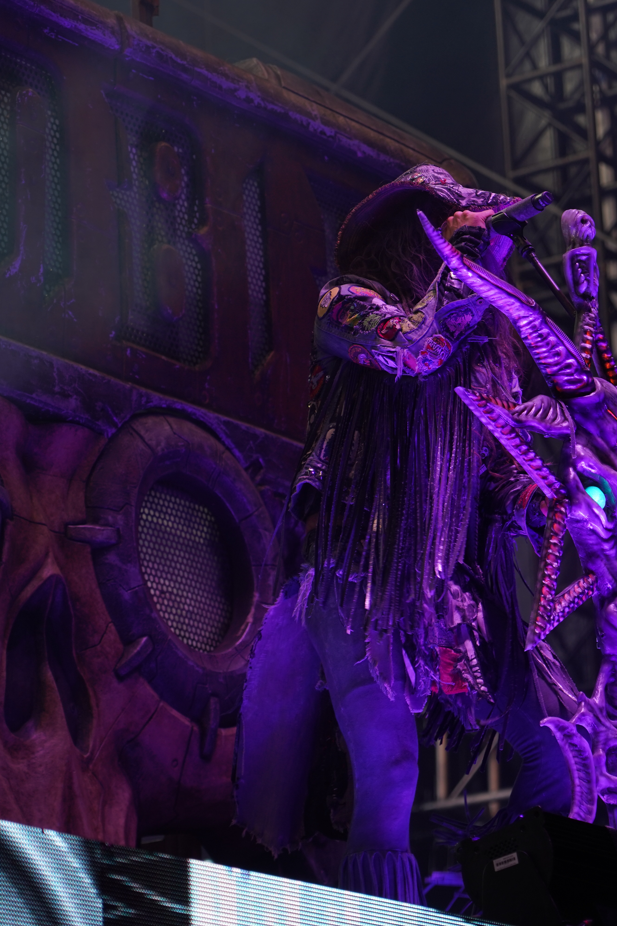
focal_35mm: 158
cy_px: 462
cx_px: 491
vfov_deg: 13.0
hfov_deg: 8.7
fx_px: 4062
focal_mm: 105
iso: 200
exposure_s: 1/125
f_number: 4
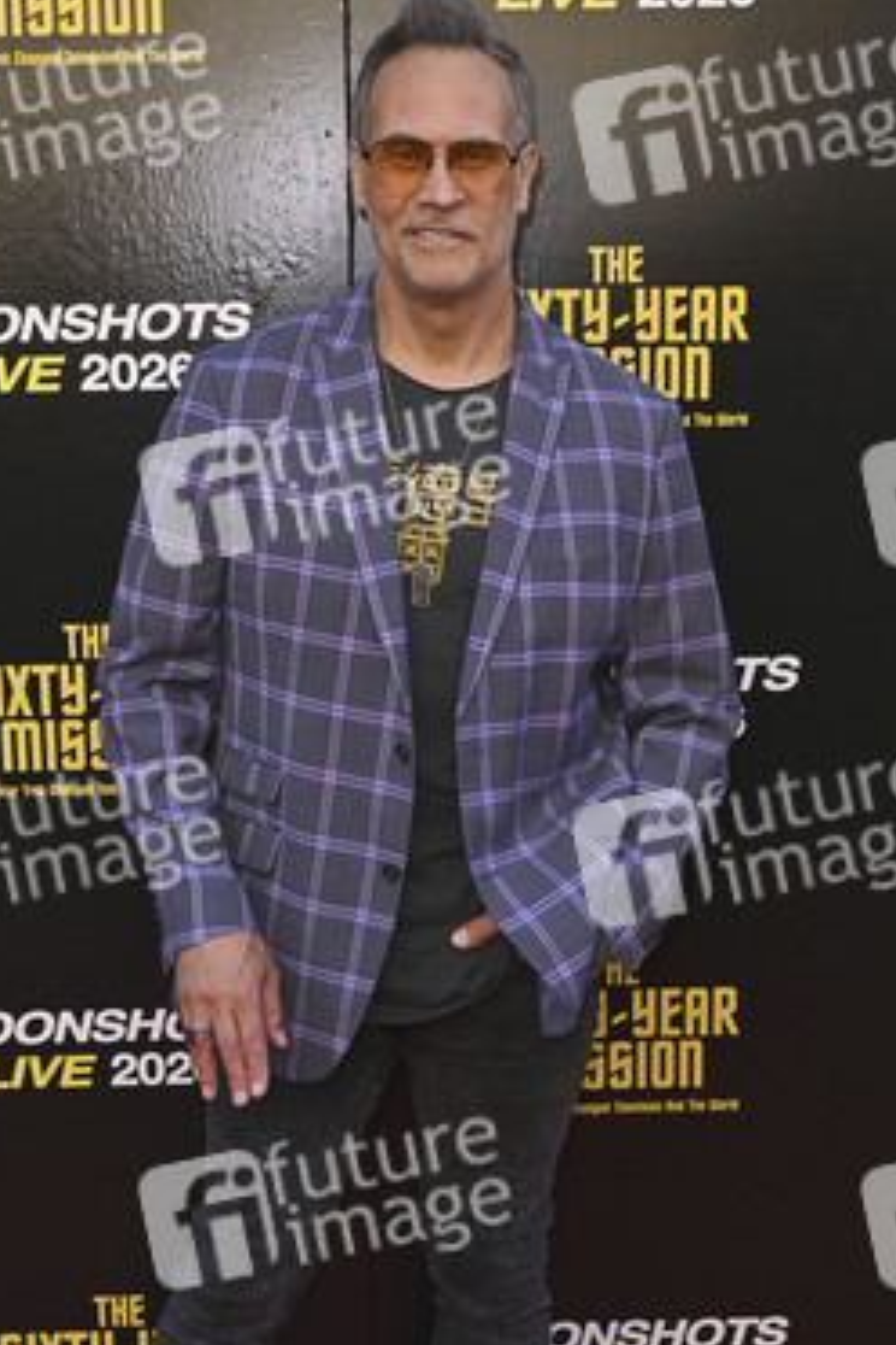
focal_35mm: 58
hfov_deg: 23.4
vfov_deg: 34.5
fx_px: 2165
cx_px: 430
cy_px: 662
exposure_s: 1/250
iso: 400
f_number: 7.1
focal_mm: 54
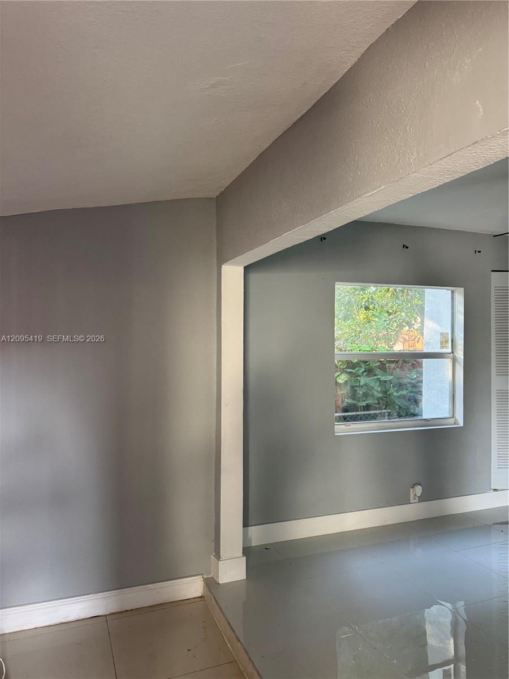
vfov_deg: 71.6
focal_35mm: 24
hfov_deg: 56.8
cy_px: 340
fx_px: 471
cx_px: 254
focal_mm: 6.76
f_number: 1.78
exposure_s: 1/64
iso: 200
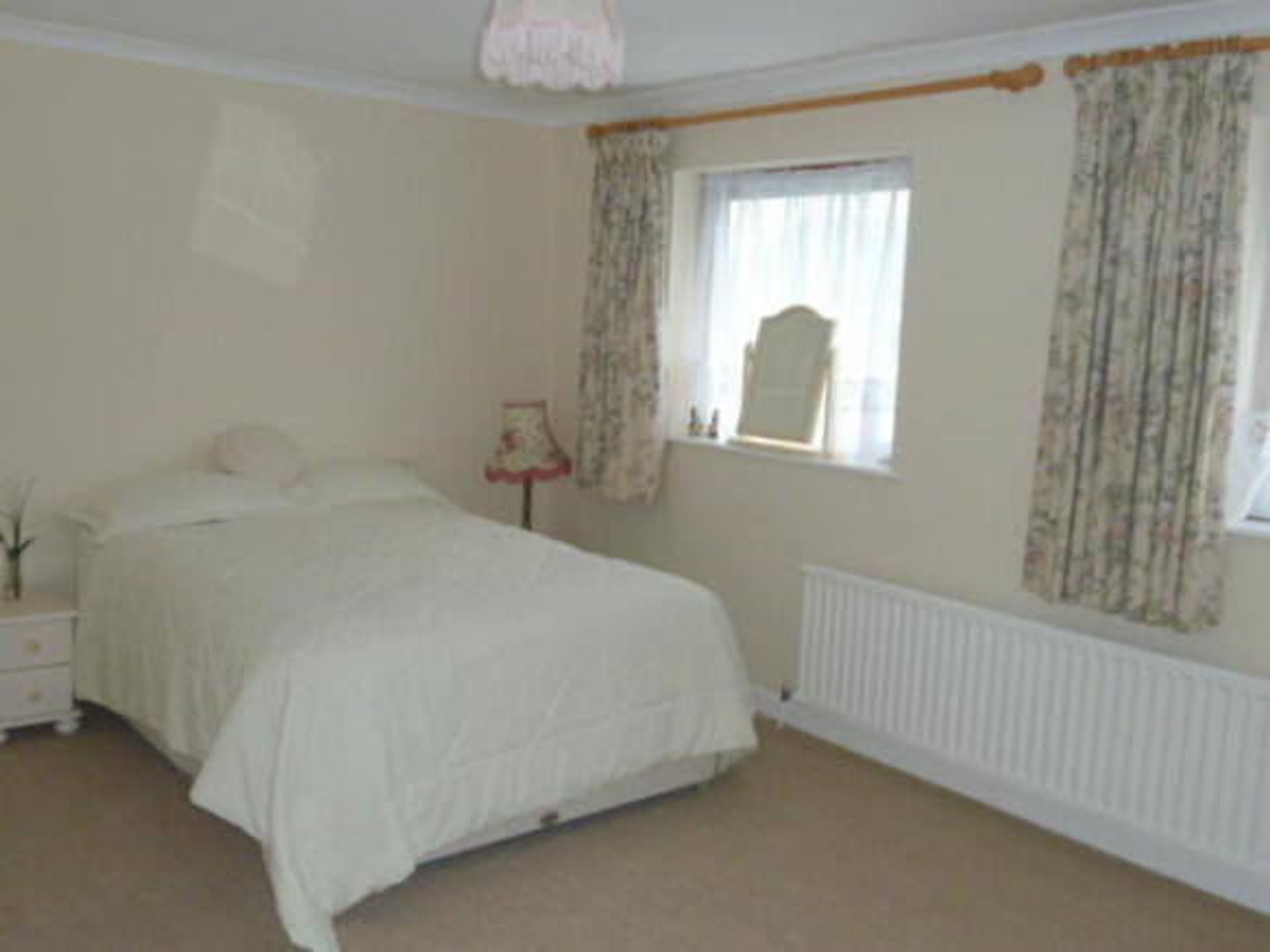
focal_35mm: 29
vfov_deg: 48.2
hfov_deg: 61.7
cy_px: 476
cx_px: 635
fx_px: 1064
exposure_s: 1/30
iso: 200
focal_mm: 4.7
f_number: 3.4
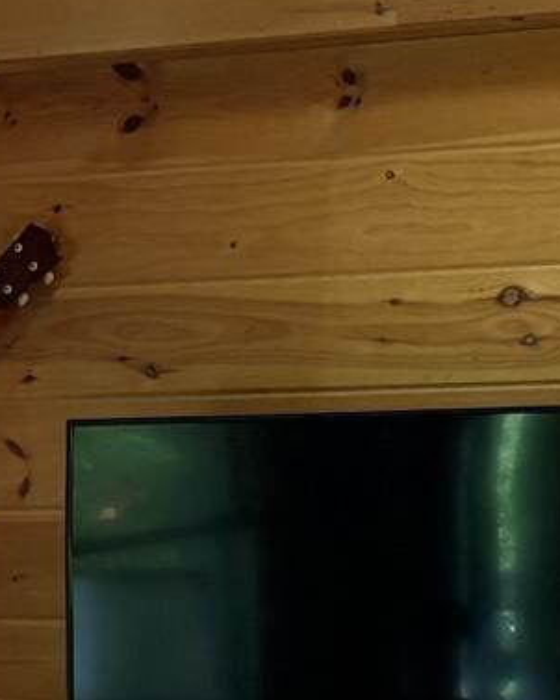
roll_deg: -1.1
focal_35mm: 202
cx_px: -59
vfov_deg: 9.2
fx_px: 4182
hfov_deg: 7.6
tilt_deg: -6.1
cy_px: 1173
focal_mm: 5.96
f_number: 1.6
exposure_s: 1/60
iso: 160
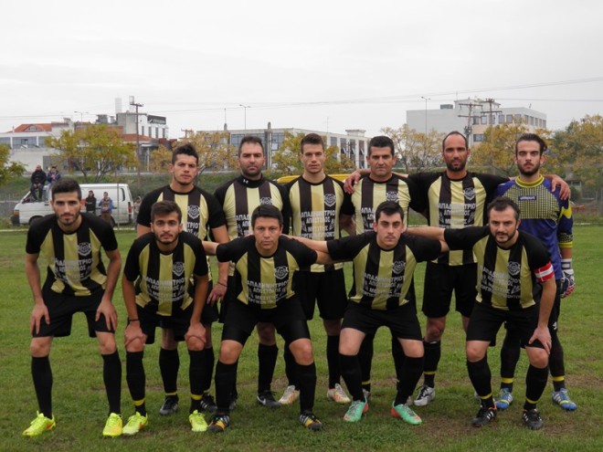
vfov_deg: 23.7
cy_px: 226
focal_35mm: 62
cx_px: 302
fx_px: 1080
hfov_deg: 31.2
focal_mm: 11.2
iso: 50
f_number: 4.2
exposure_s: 1/80
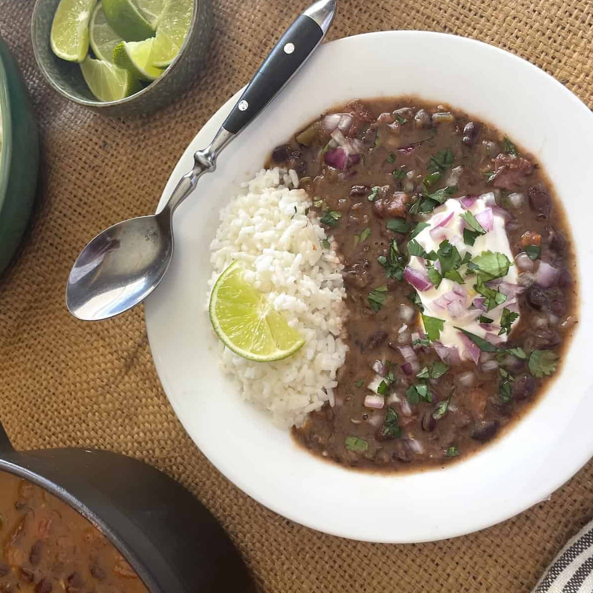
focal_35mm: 31
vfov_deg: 52.5
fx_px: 601
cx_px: 286
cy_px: 294
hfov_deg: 52.5
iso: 64
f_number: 1.6
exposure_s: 1/121
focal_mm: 4.2
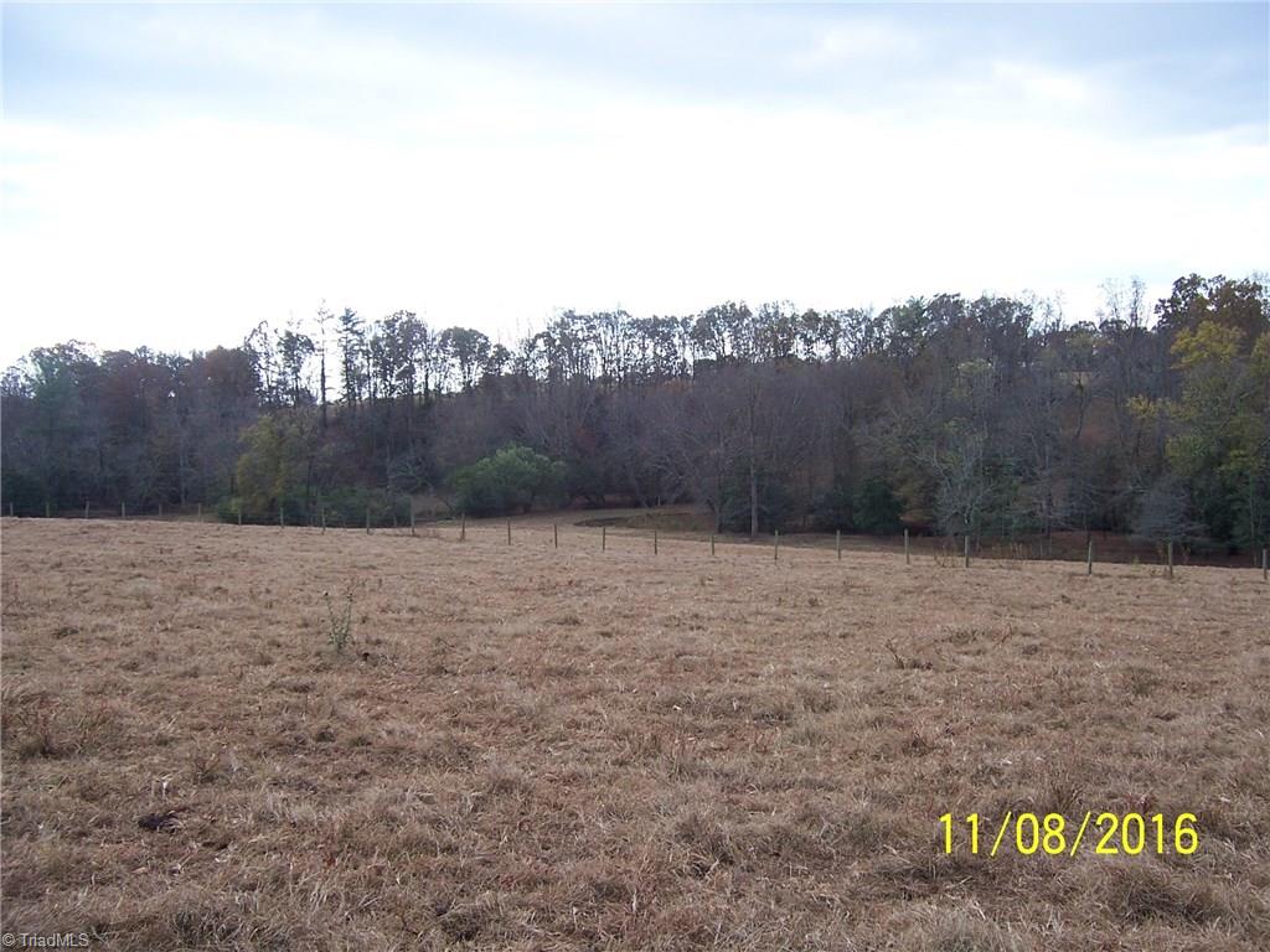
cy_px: 476
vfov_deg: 42.9
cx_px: 635
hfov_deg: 55.4
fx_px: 1211
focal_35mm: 33
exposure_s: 1/250
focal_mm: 5.5
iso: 80
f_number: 3.4
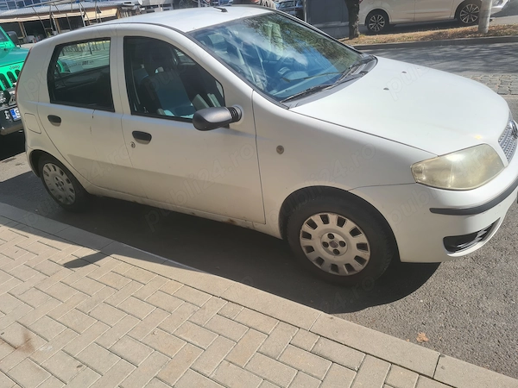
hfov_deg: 67.3
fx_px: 389
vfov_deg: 53.1
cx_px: 259
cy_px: 194
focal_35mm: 26
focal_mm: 5.4
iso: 50
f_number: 1.8
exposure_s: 1/2184
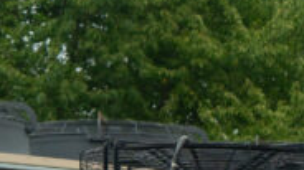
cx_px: 436
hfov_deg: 11.1
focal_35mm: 187
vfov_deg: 6.1
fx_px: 1506
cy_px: 473
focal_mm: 32
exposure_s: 1/320
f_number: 4.5
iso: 500
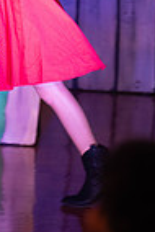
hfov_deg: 2.8
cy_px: -114
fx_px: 3163
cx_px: 15
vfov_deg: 4.2
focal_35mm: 491
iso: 1100
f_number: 2.8
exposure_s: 1/160
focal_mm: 155
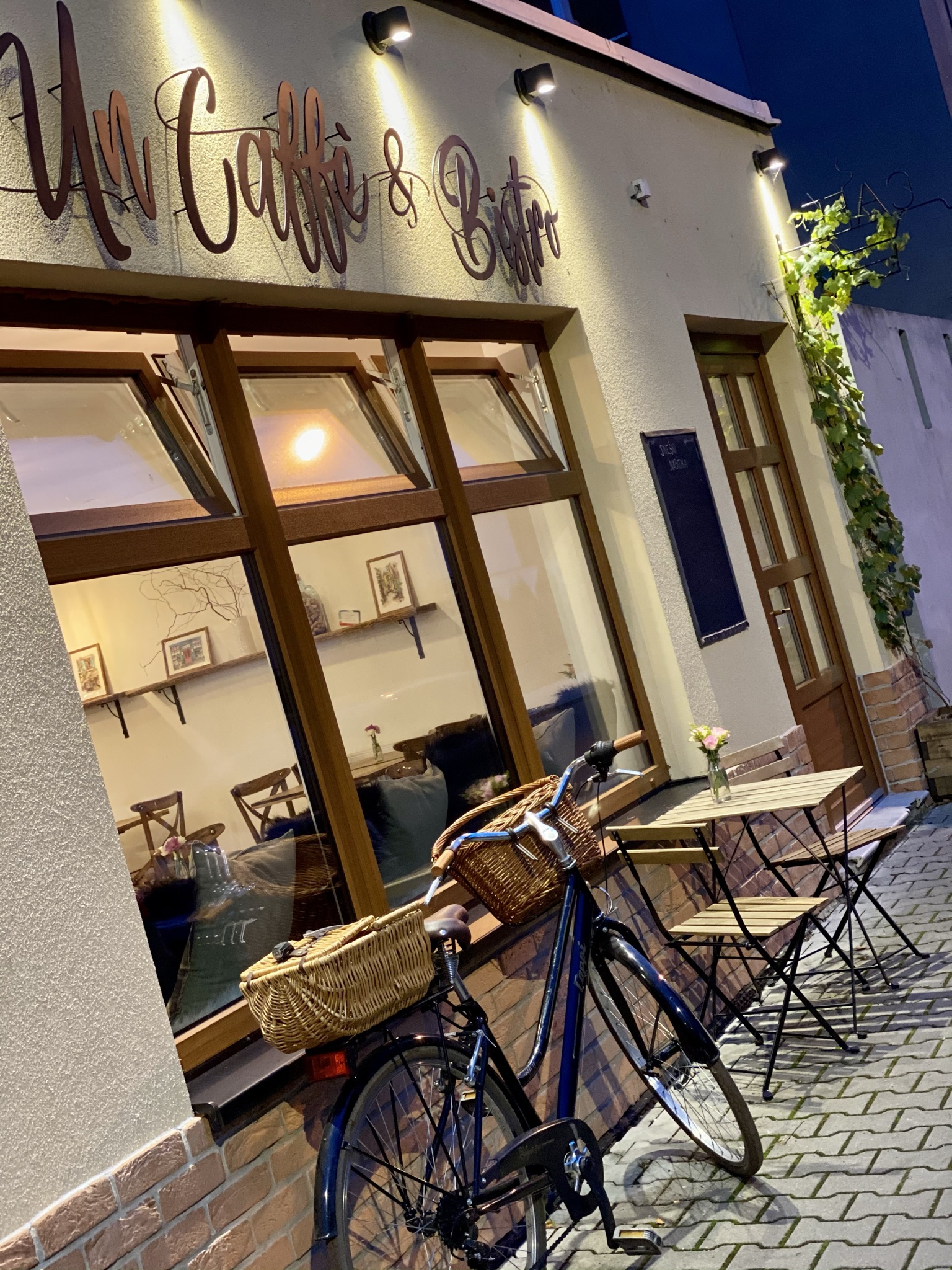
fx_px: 1907
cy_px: 635
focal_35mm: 52
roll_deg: +15.8
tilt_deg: +0.3
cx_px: 476
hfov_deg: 28.0
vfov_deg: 36.8
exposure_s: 1/25
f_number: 2
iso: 400
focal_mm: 6
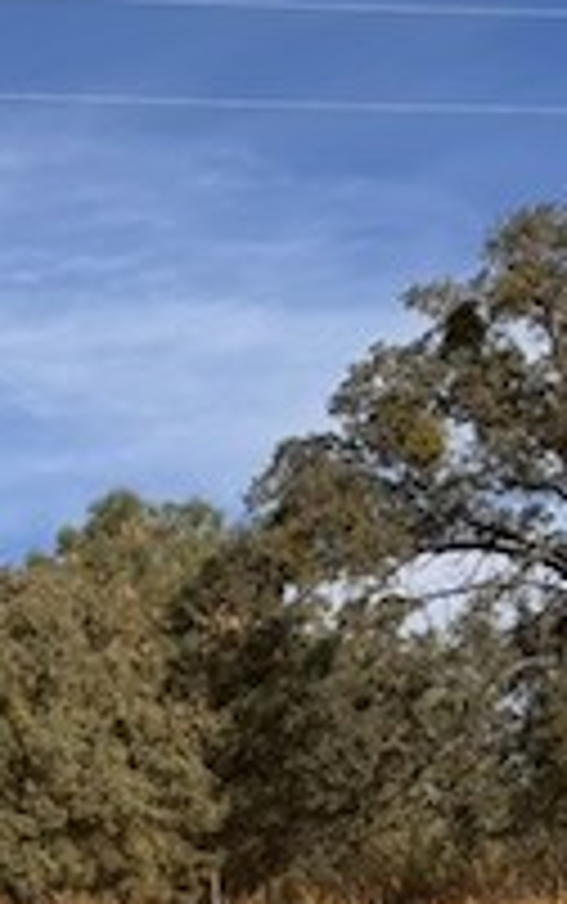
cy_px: 796
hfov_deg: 14.9
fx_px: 1998
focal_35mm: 81
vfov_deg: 24.8
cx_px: -292
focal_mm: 6.76
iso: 80
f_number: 1.78
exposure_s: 1/4950
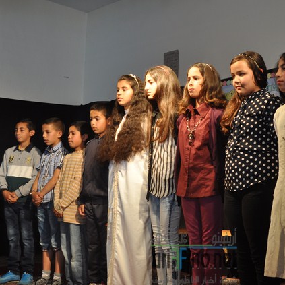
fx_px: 503
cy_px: 142
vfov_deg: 31.6
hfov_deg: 31.3
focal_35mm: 54
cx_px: 194
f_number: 4.5
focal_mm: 28
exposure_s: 1/80
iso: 400
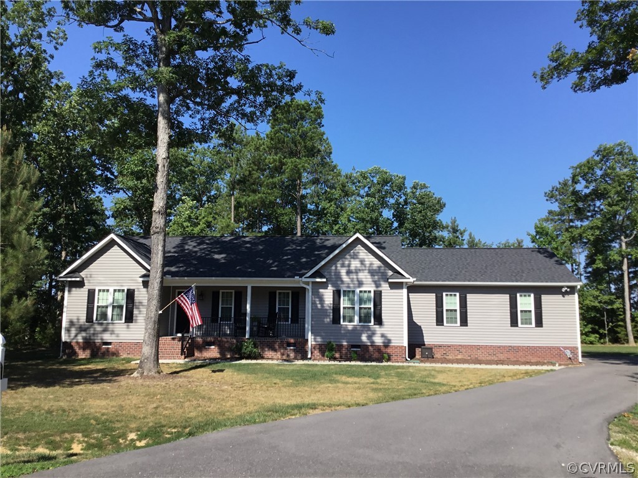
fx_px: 571
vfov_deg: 45.4
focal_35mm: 31
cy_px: 239
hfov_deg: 58.4
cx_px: 319
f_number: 2.4
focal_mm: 3.3
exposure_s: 1/1072
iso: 25
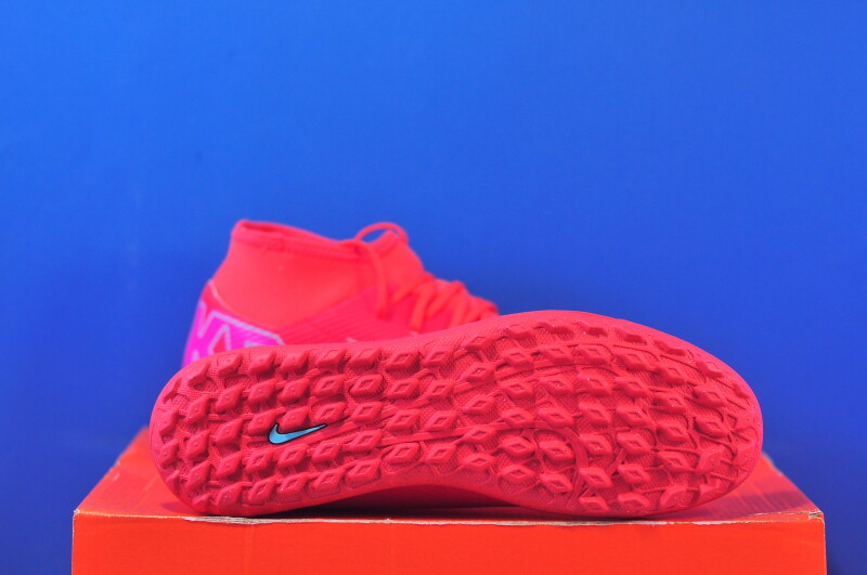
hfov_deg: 27.0
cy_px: 288
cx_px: 434
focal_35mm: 75
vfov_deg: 18.1
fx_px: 1804
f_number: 2.5
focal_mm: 50
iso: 250
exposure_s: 1/320
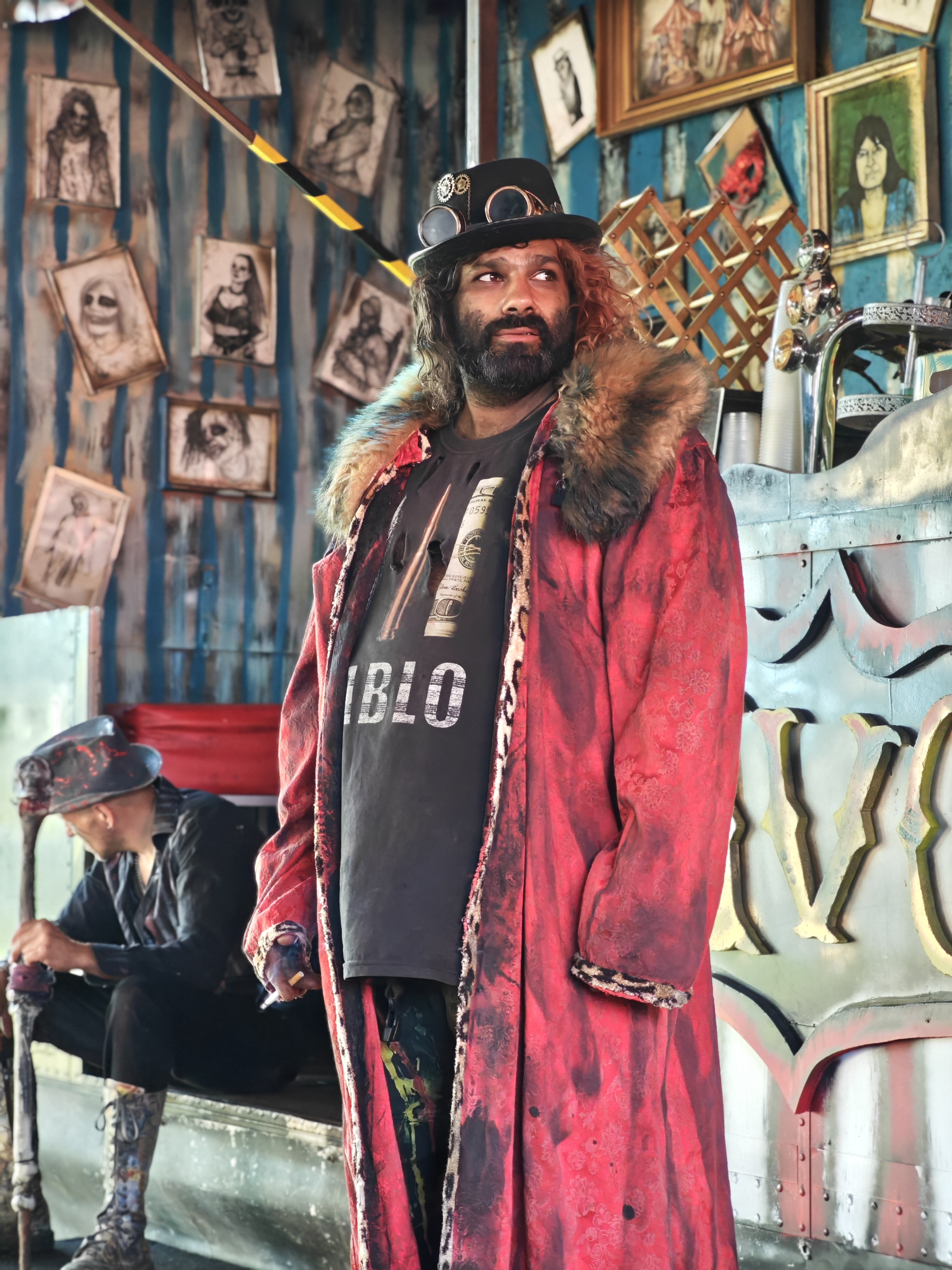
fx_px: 2750
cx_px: 476
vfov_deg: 26.0
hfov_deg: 19.6
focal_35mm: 75
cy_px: 635
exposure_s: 1/100
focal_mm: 12.28
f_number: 1.8
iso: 250
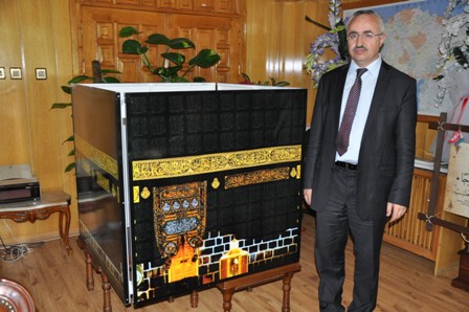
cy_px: 156
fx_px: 469
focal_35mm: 36
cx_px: 234
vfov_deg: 36.8
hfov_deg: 53.2
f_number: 3.8
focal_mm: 24
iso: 800
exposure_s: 1/60
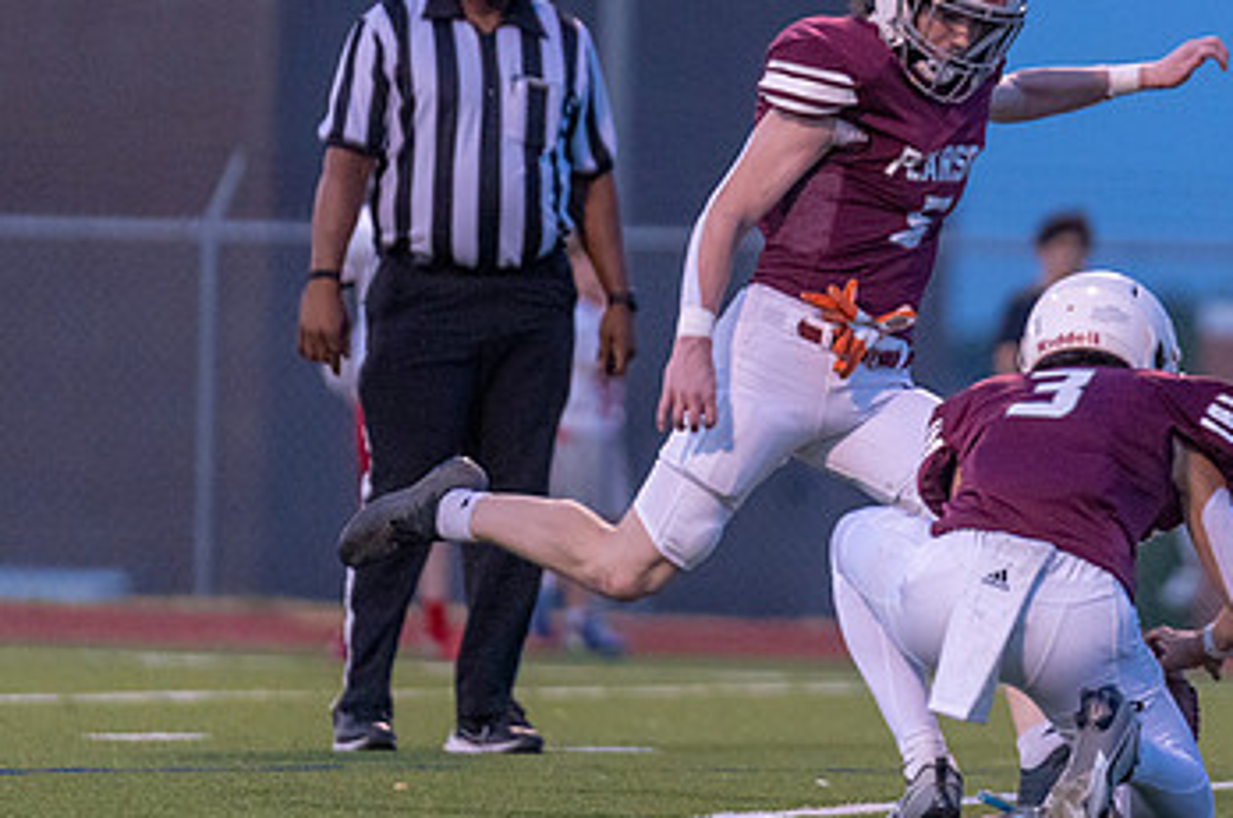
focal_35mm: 484
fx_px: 16554
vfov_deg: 2.8
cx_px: 942
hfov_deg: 4.3
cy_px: 253
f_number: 2.8
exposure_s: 1/1250
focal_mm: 200
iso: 3200
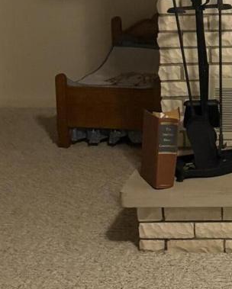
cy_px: -27
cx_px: 348
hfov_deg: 13.6
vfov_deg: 17.3
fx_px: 917
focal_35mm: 107
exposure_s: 1/60
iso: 250
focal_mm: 5.96
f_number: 1.6
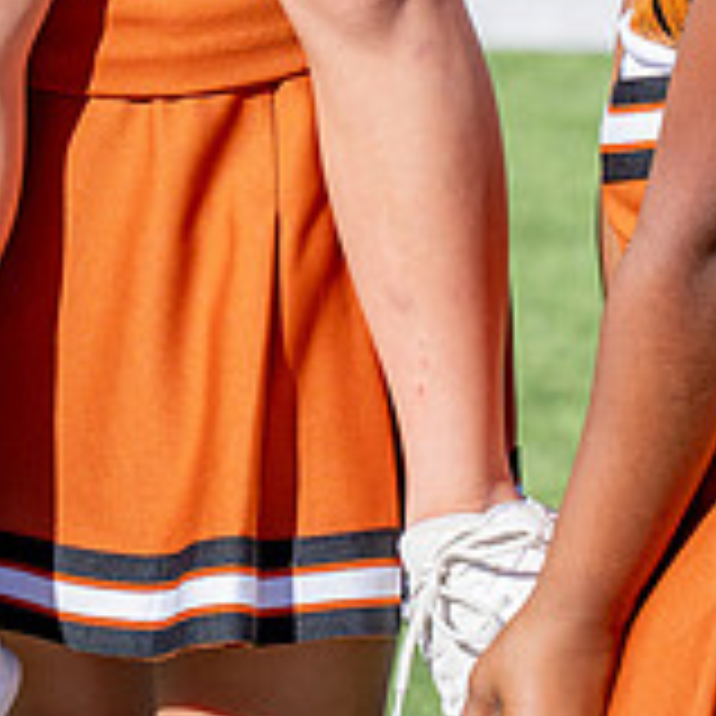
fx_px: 8401
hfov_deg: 4.9
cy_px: -48
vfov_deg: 4.9
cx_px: 272
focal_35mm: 359
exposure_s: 1/2500
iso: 100
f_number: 2.8
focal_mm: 70
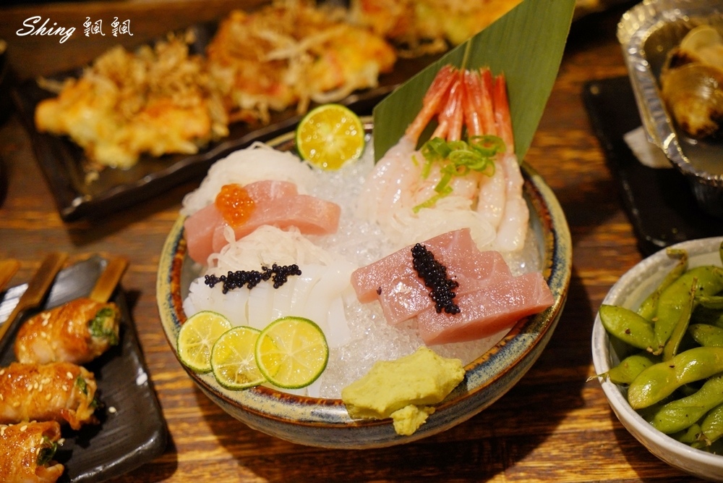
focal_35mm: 66
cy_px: 242
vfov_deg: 20.6
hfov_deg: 30.5
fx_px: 1326
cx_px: 362
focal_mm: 66
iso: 1600
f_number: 5
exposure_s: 1/25
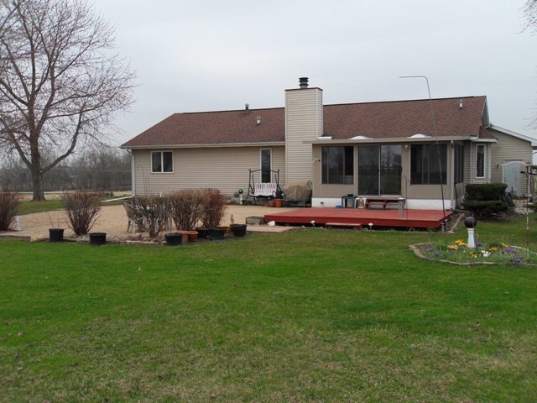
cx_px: 268
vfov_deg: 40.7
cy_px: 202
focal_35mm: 35
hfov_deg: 52.6
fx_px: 543
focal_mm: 6.3
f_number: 3.5
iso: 80
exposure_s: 1/350
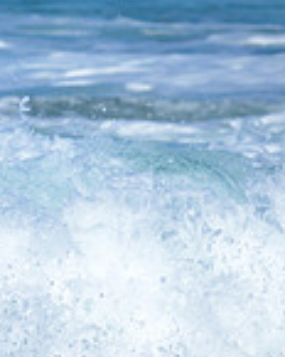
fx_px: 36850
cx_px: -394
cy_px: 452
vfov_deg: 0.6
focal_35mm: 3495
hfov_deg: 0.4
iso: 500
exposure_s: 1/2000
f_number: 10
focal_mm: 800
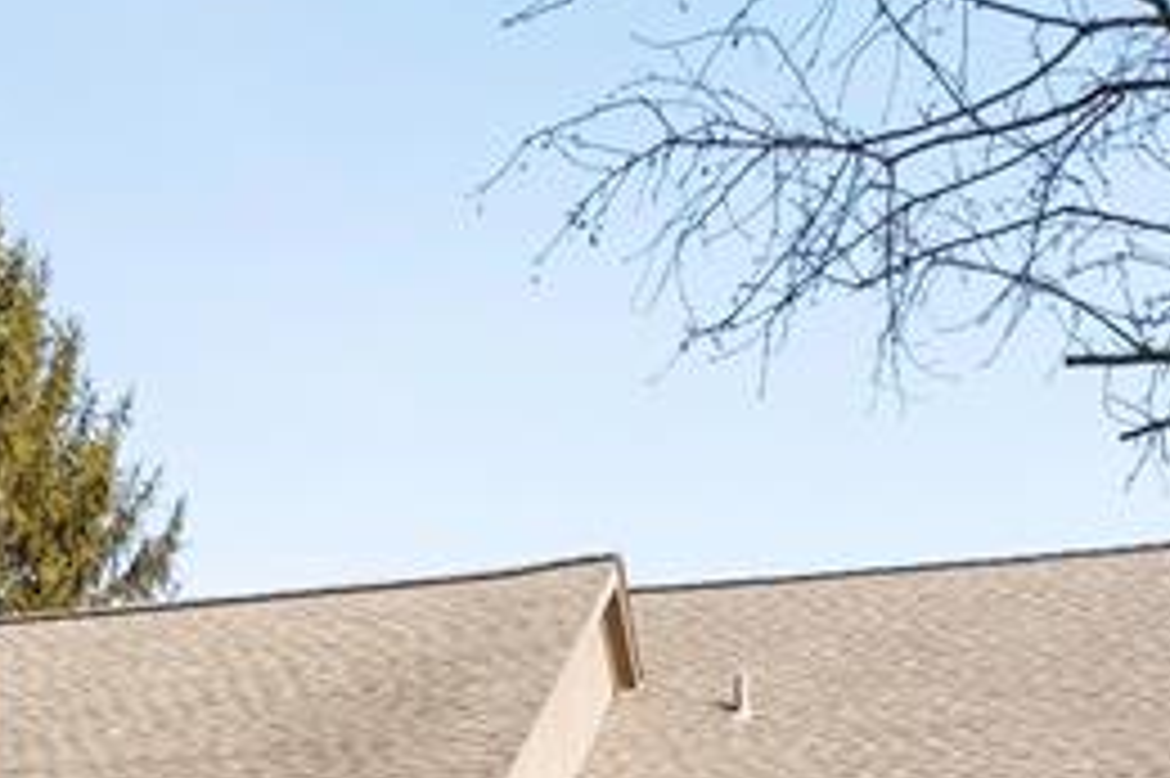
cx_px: 414
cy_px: 1043
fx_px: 2046
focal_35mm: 63
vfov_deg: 19.6
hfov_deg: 31.7
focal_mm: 10.4
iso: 640
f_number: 6.4
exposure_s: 1/250
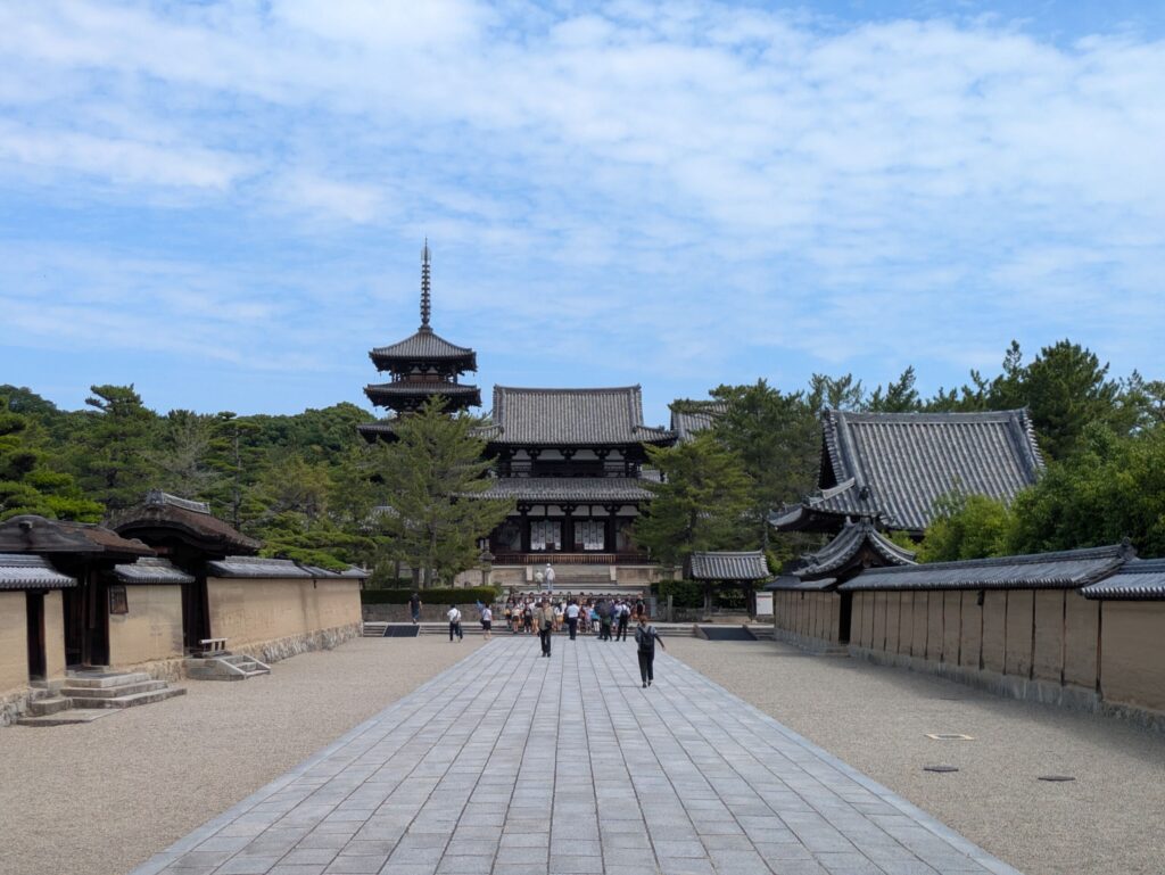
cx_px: 582
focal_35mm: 51
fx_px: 1717
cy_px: 438
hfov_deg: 37.5
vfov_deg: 28.6
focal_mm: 5.43
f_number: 1.89
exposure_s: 1/2083
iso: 47
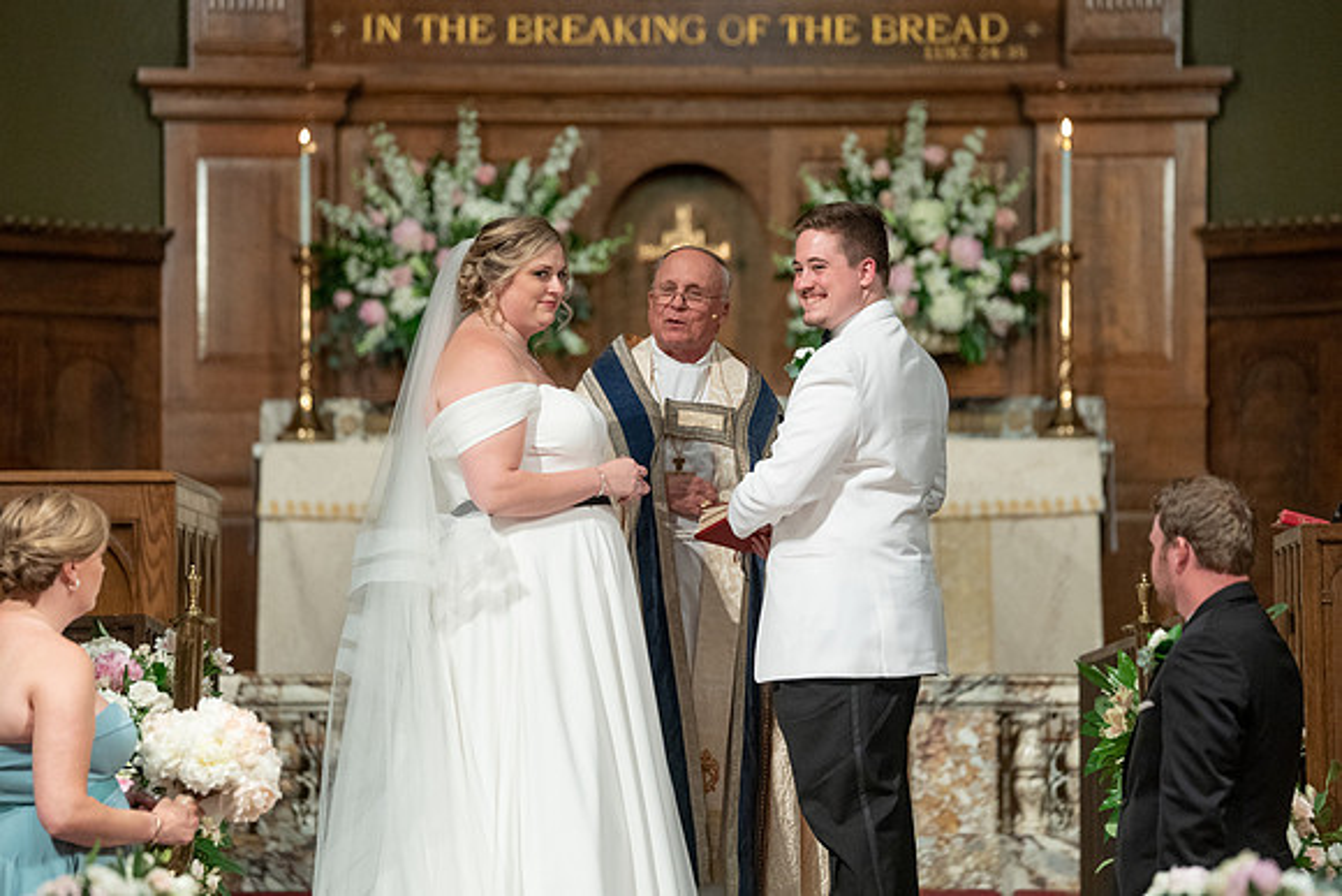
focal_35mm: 223
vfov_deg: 6.2
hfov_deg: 9.2
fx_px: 8296
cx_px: 694
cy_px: 396
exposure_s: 1/200
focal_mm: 198
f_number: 3.2
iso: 2000
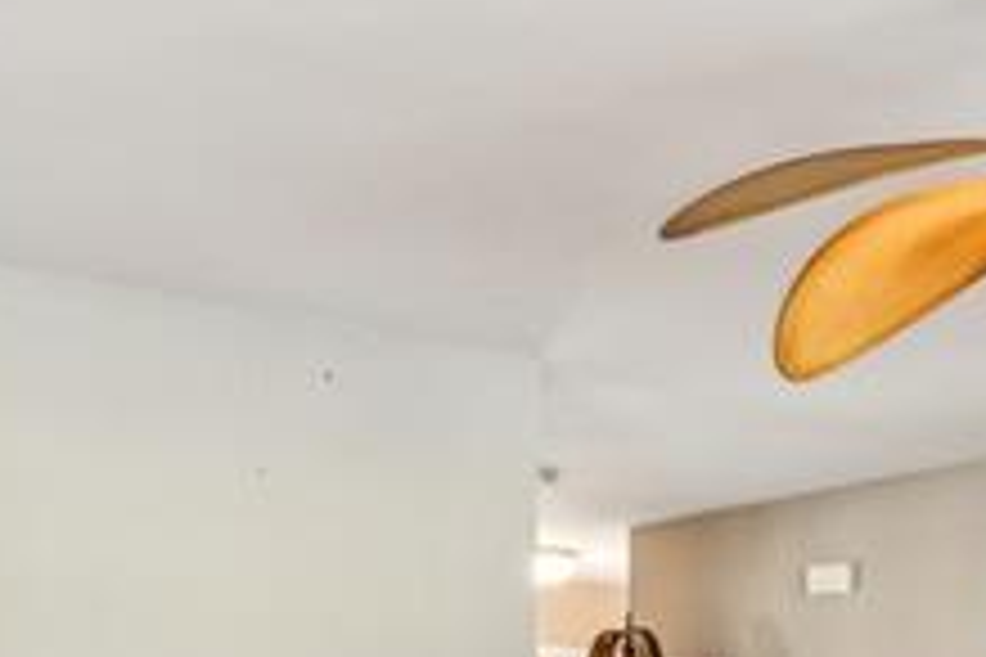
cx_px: 1243
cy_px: 814
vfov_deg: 17.5
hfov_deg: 24.4
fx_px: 2019
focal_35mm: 74
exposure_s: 1/1.67
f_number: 13
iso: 320
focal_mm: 15.8
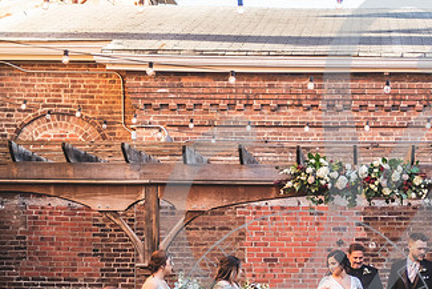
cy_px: 235
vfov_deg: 13.6
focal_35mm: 100
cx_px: 371
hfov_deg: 20.1
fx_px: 1200
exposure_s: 1/160
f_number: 2.8
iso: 100
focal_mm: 56
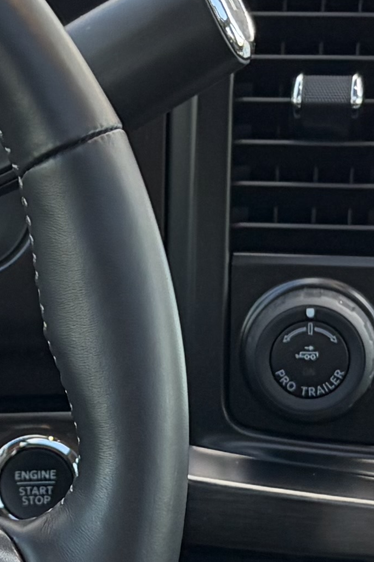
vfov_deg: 13.4
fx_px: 2353
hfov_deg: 9.0
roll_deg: +1.4
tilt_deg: -17.7
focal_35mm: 151
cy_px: 564
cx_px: 20
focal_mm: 5.96
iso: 125
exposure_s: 1/120
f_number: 1.6
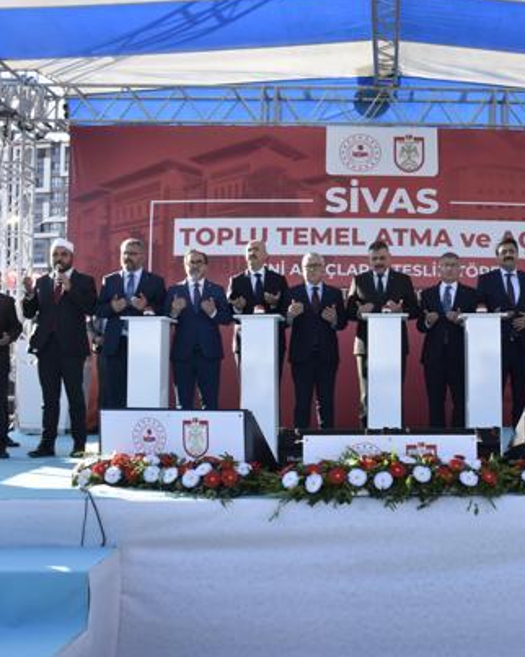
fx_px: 836
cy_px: 326
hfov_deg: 34.0
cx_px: 410
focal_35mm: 43
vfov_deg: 42.9
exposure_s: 1/500
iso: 560
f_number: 8
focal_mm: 20
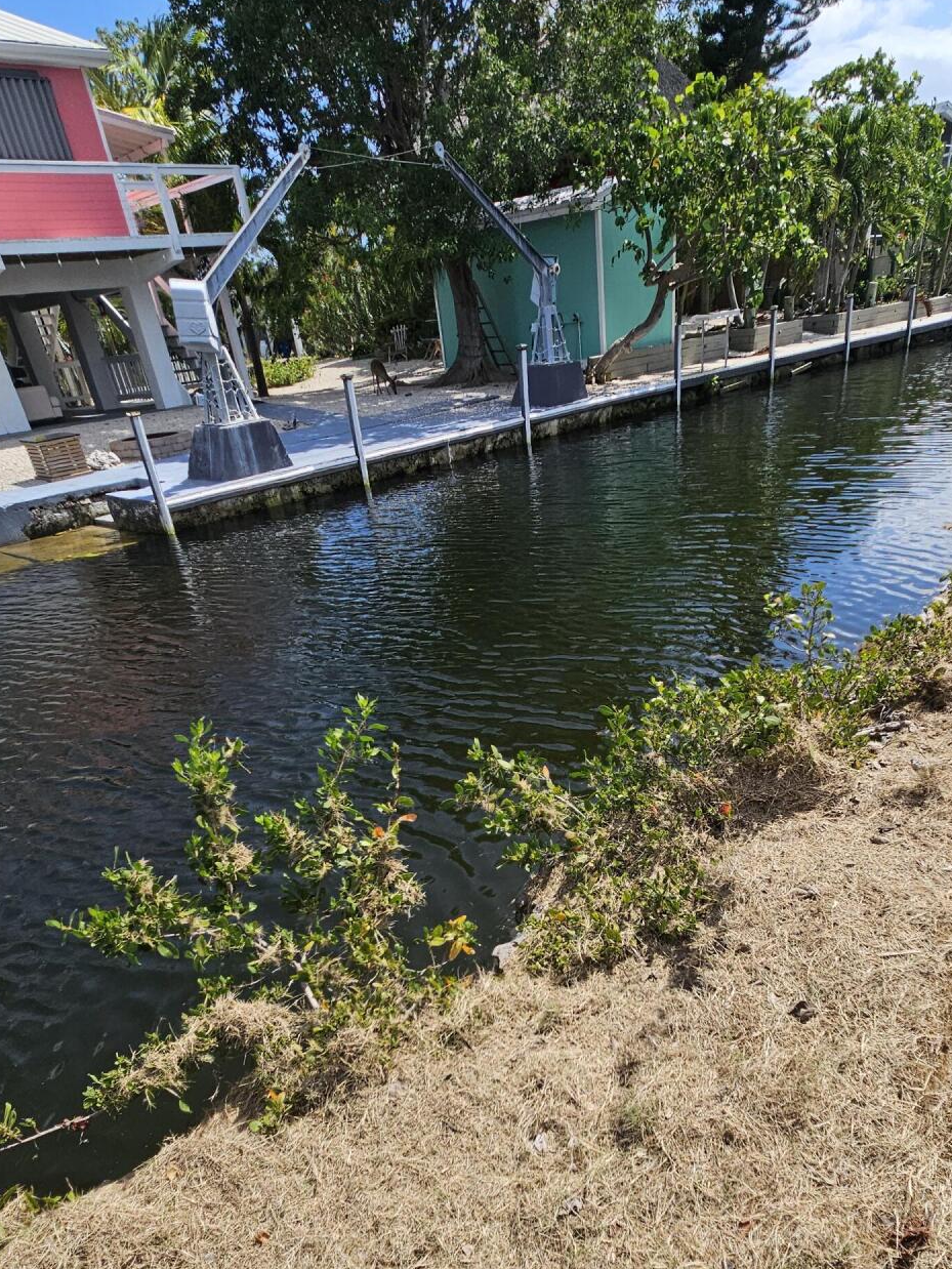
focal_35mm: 21
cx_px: 546
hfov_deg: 63.2
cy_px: 901
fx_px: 770
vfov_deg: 75.0
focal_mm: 2.2
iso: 50
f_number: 2.2
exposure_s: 1/1819
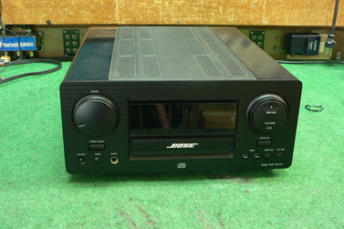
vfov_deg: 31.1
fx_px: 411
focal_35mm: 43
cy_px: 100
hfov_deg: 45.4
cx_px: 172
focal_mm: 6.8
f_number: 2.8
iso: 200
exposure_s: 1/4
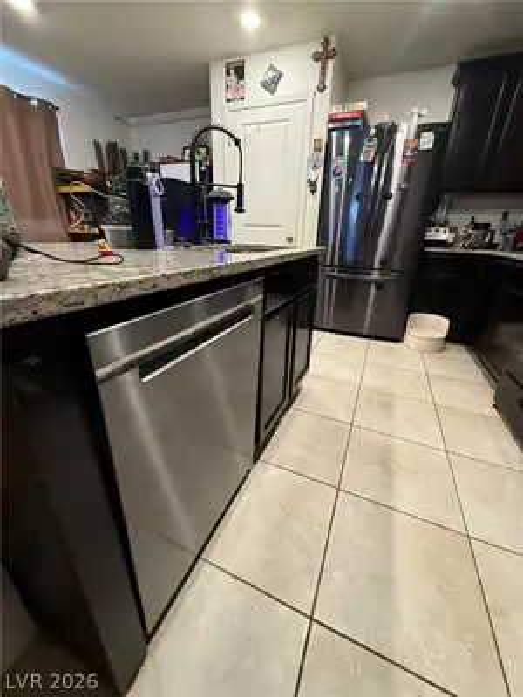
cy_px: 348
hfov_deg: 85.7
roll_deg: -1.7
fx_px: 282
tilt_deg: -21.7
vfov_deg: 102.1
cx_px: 262
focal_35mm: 14
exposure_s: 1/60
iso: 500
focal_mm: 2.22
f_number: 2.2
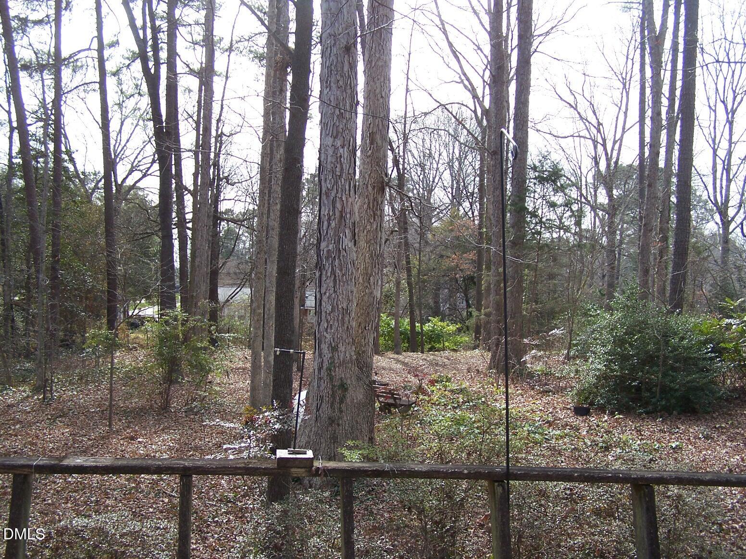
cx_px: 373
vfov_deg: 37.7
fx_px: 819
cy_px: 280
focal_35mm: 38
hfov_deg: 49.0
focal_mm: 6.3
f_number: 2.8
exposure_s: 1/250
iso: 80
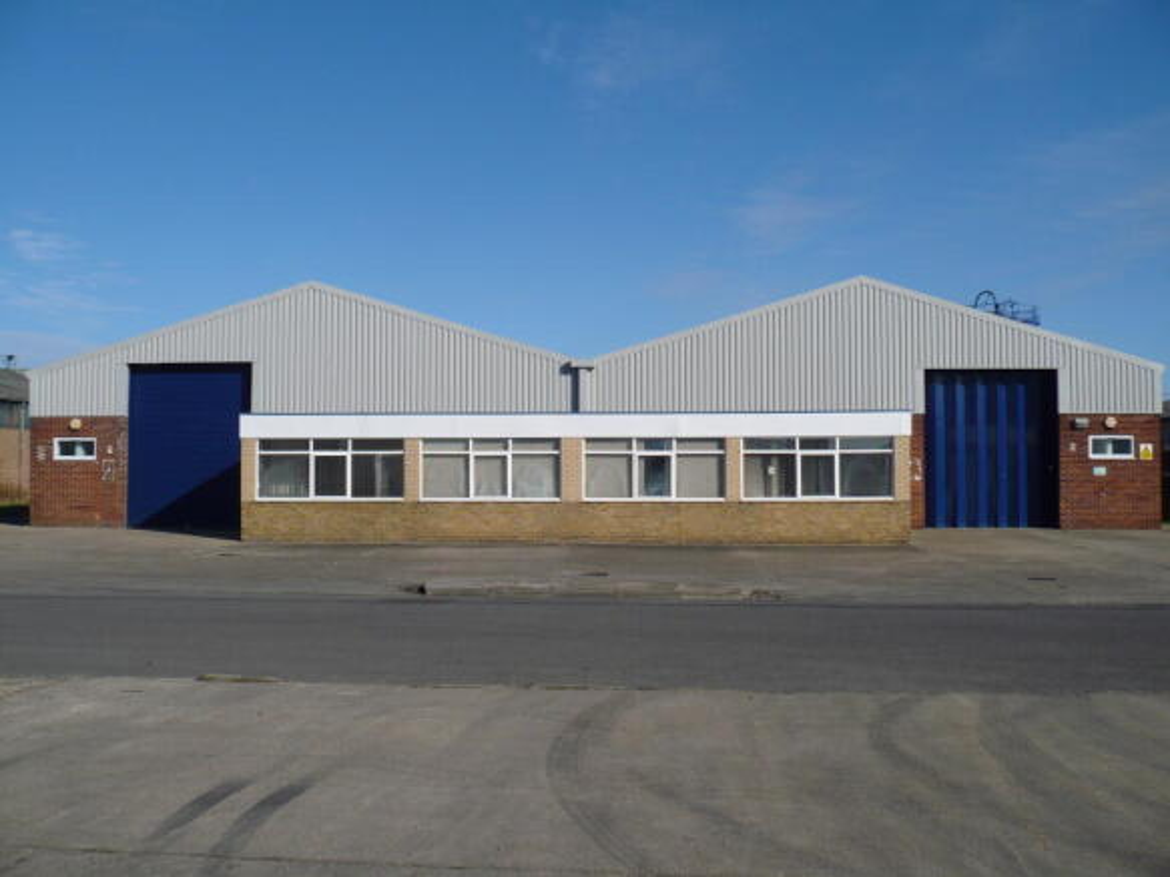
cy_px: 438
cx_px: 585
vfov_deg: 40.7
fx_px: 1183
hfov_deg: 52.6
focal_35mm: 35
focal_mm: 5.8
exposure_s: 1/400
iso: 100
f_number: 8
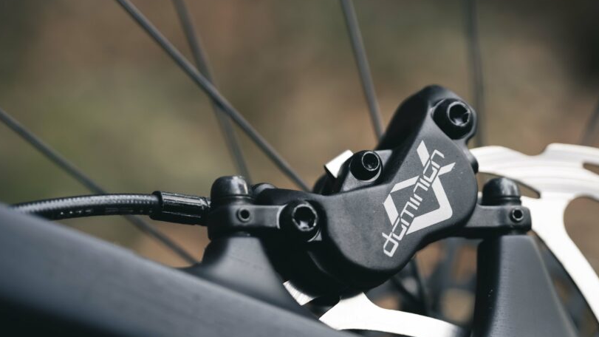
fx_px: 1953
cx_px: 350
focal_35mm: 123
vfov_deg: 9.8
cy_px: 218
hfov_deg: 17.4
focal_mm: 93
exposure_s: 1/250
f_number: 4
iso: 320
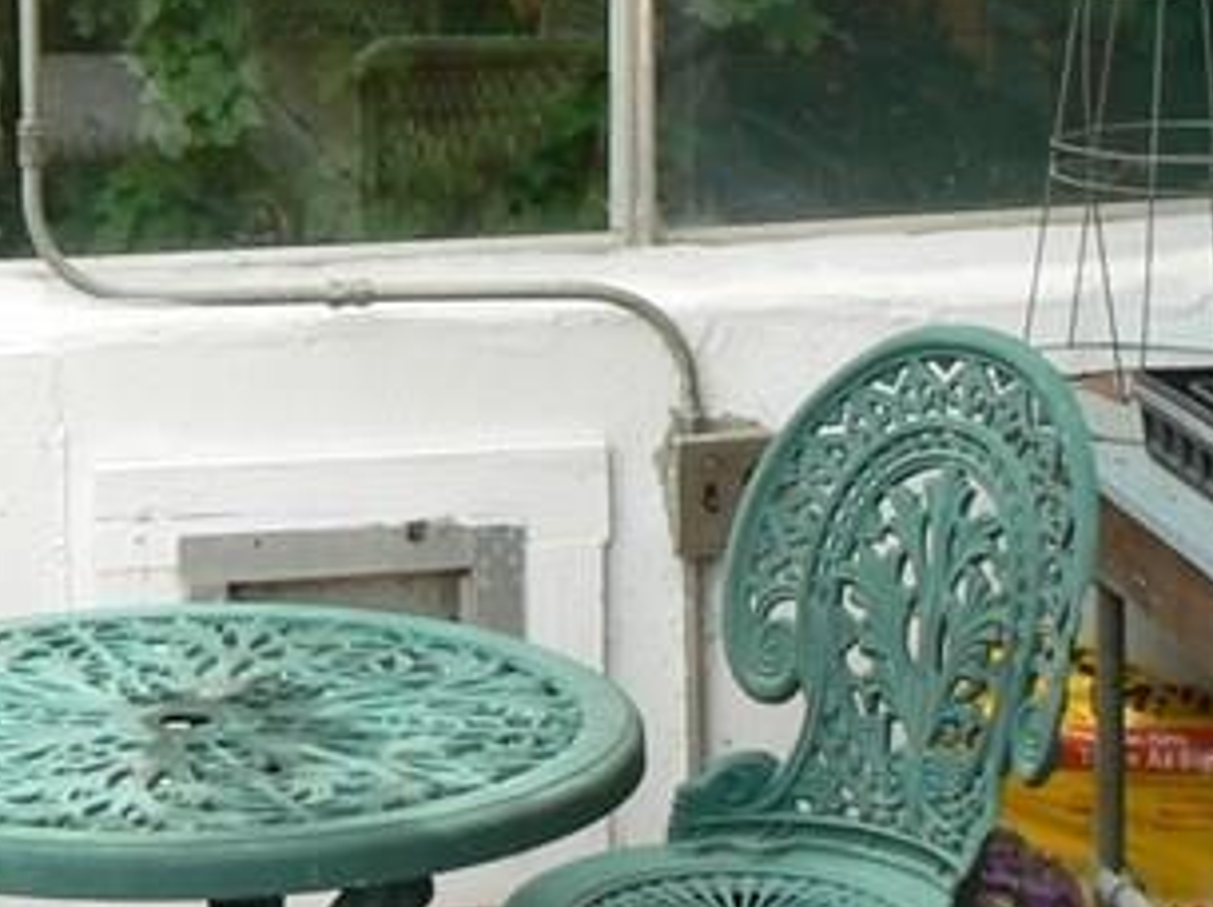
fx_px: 4235
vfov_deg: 11.8
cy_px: -342
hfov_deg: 16.1
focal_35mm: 121
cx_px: 95
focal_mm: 6
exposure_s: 1/50
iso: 80
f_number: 4
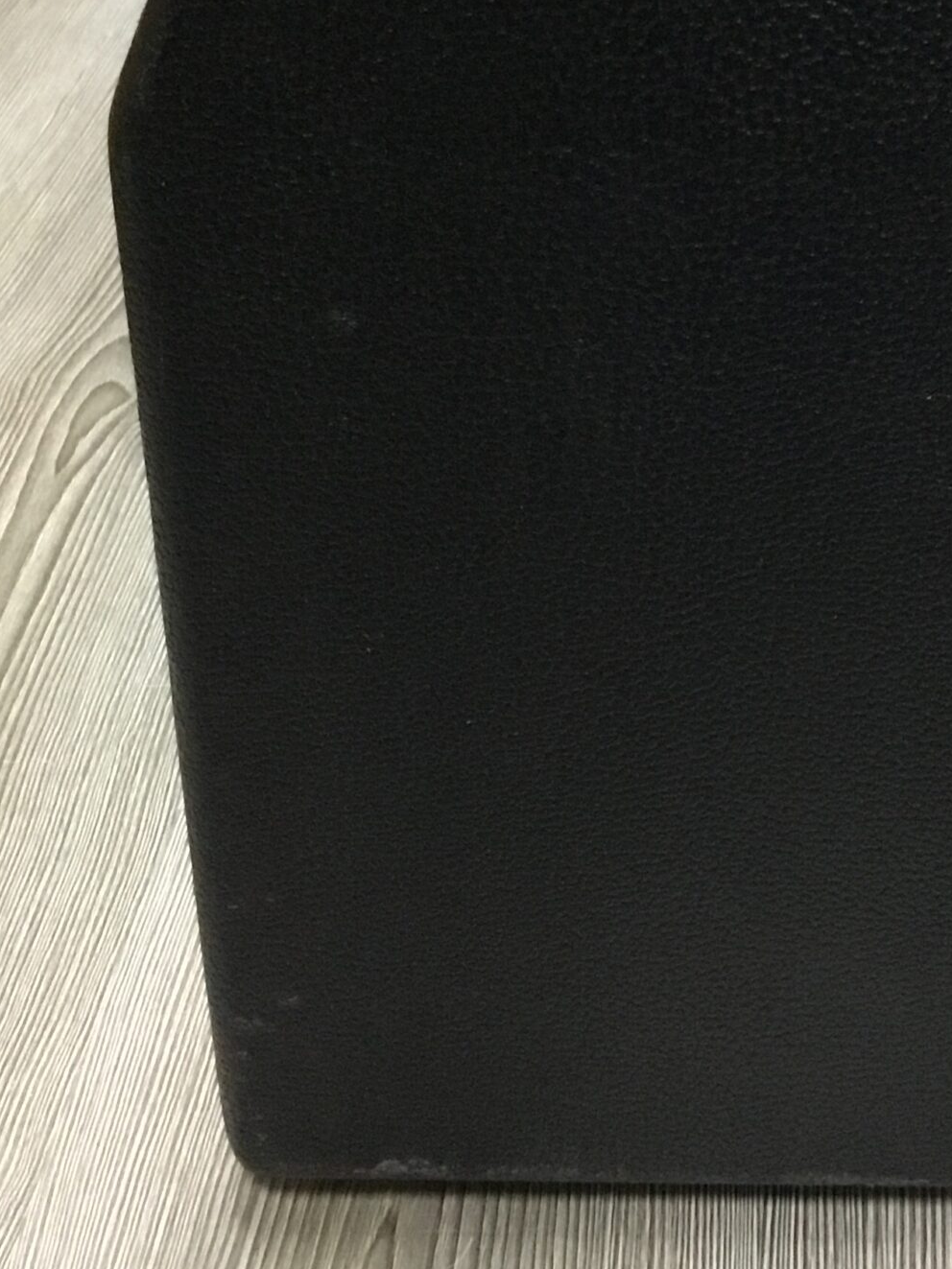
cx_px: 731
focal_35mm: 60
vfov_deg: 31.9
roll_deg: +0.8
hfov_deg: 24.1
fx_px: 2200
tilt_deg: -33.4
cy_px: 396
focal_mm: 3.3
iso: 400
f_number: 2.4
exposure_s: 1/17
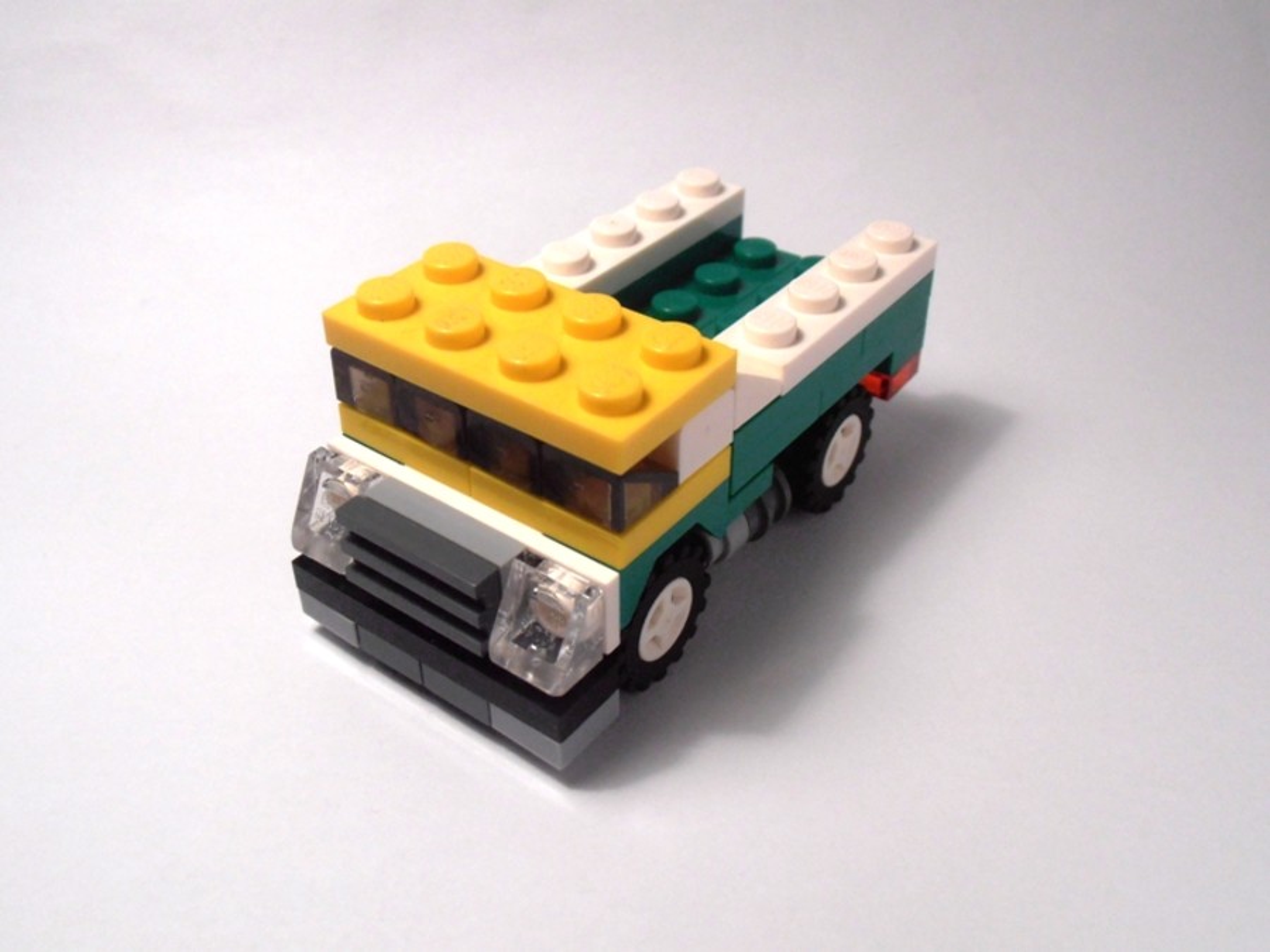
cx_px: 635
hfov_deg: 50.1
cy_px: 476
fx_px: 1357
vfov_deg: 38.7
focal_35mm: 37
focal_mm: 6.61
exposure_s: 1/320
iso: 250
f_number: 3.9
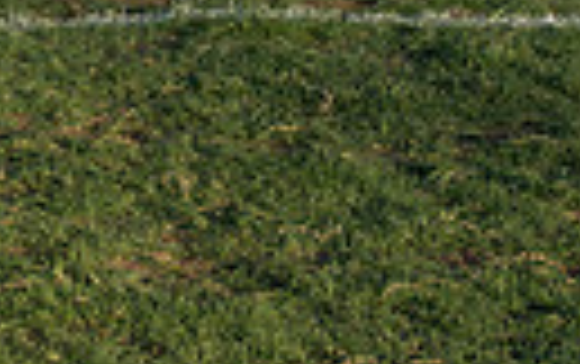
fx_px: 5381
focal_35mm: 340
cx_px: -569
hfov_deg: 6.0
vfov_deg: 3.8
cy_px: -444
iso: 125
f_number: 5
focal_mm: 58.3
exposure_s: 1/640
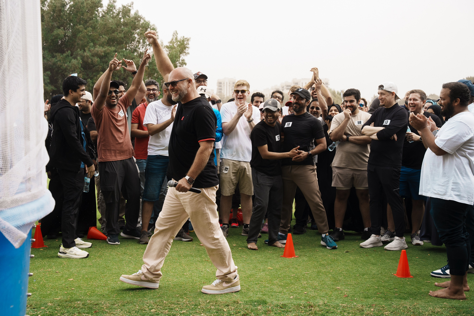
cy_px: 158
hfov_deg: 36.7
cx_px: 237
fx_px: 715
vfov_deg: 24.9
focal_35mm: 54
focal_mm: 54.3
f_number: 5.6
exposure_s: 1/800
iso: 800
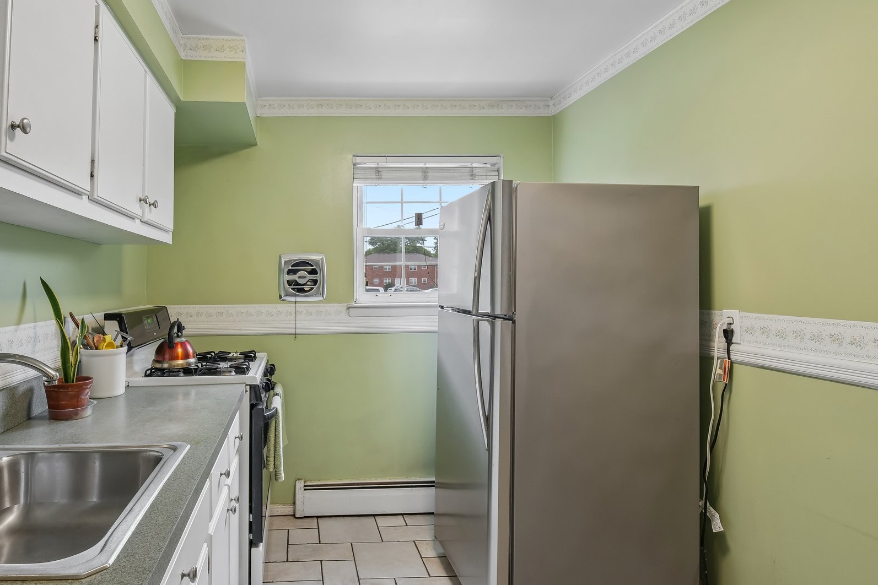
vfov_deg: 67.1
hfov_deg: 89.8
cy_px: 331
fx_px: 439
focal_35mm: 18
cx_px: 479
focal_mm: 14
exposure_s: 1/13
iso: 400
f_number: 8
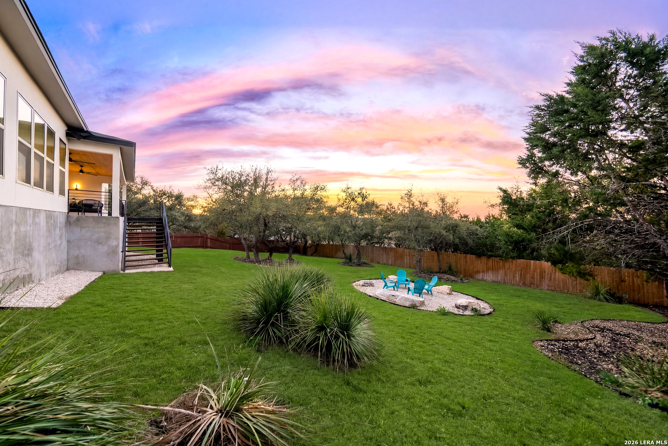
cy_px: 223
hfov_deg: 112.6
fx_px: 223
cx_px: 334
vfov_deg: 90.1
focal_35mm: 12
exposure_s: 1/160
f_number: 5.6
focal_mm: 12
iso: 640
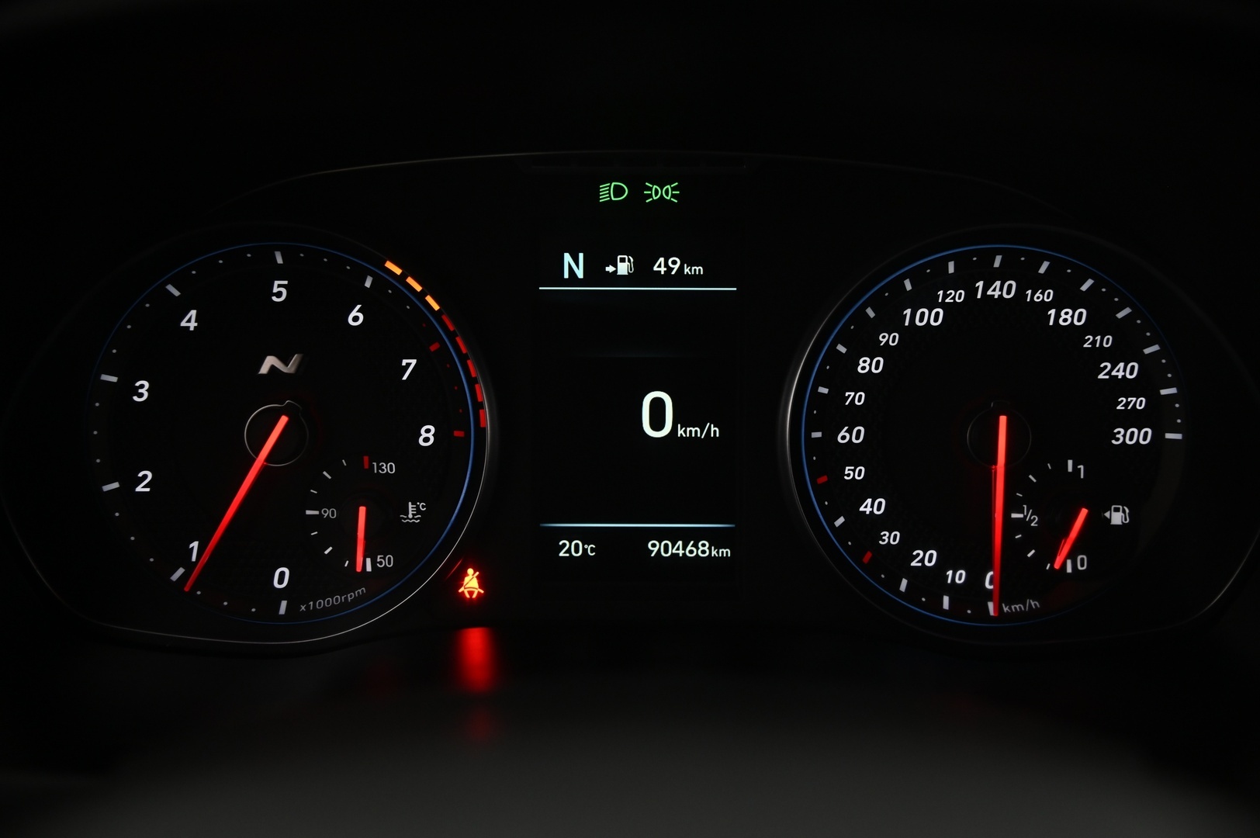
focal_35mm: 48
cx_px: 630
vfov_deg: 28.0
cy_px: 419
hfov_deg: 41.1
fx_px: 1679
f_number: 4
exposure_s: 1/30
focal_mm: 48
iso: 2000
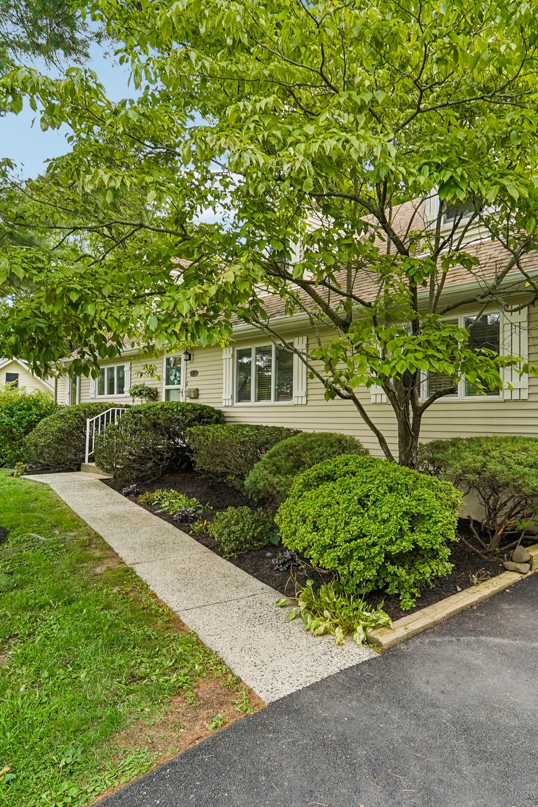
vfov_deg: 78.5
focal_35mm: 22
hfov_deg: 56.8
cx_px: 320
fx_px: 493
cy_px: 387
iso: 400
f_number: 8
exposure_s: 1/80
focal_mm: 14
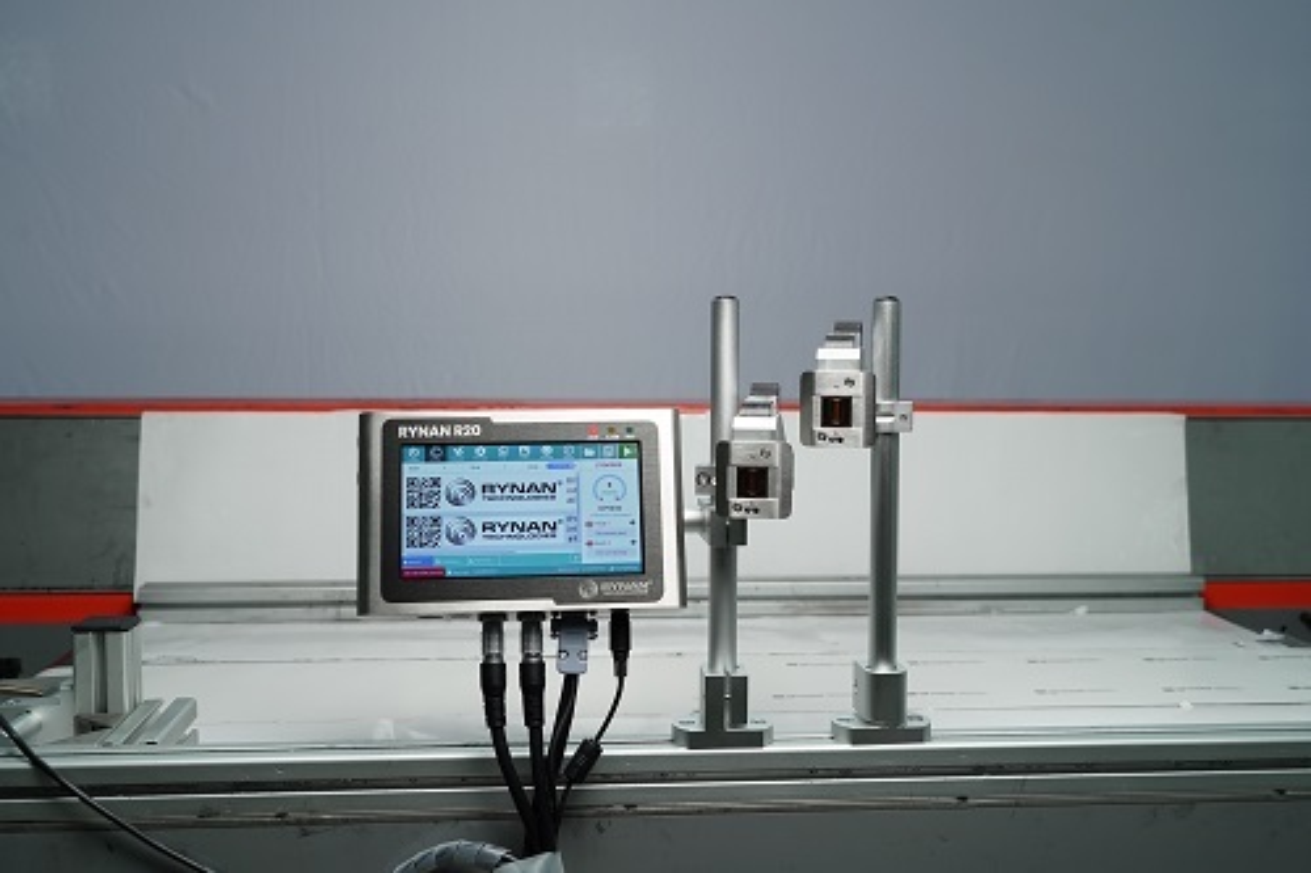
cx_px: 656
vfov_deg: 34.2
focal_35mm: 39
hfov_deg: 49.6
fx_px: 1420
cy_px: 436
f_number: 5.6
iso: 320
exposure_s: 1/60
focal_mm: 39
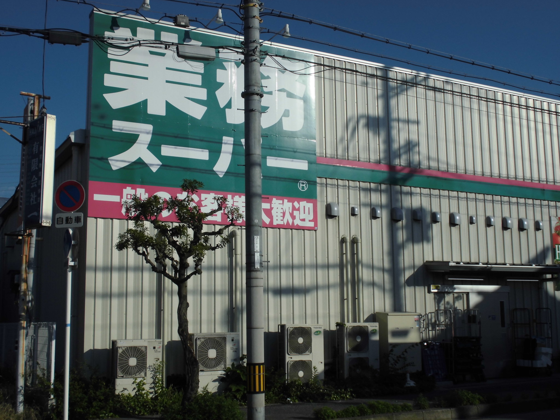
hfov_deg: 43.9
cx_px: 280
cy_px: 210
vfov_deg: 33.6
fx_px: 696
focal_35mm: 43
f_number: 4.5
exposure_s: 1/1000
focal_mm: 7.8
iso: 100
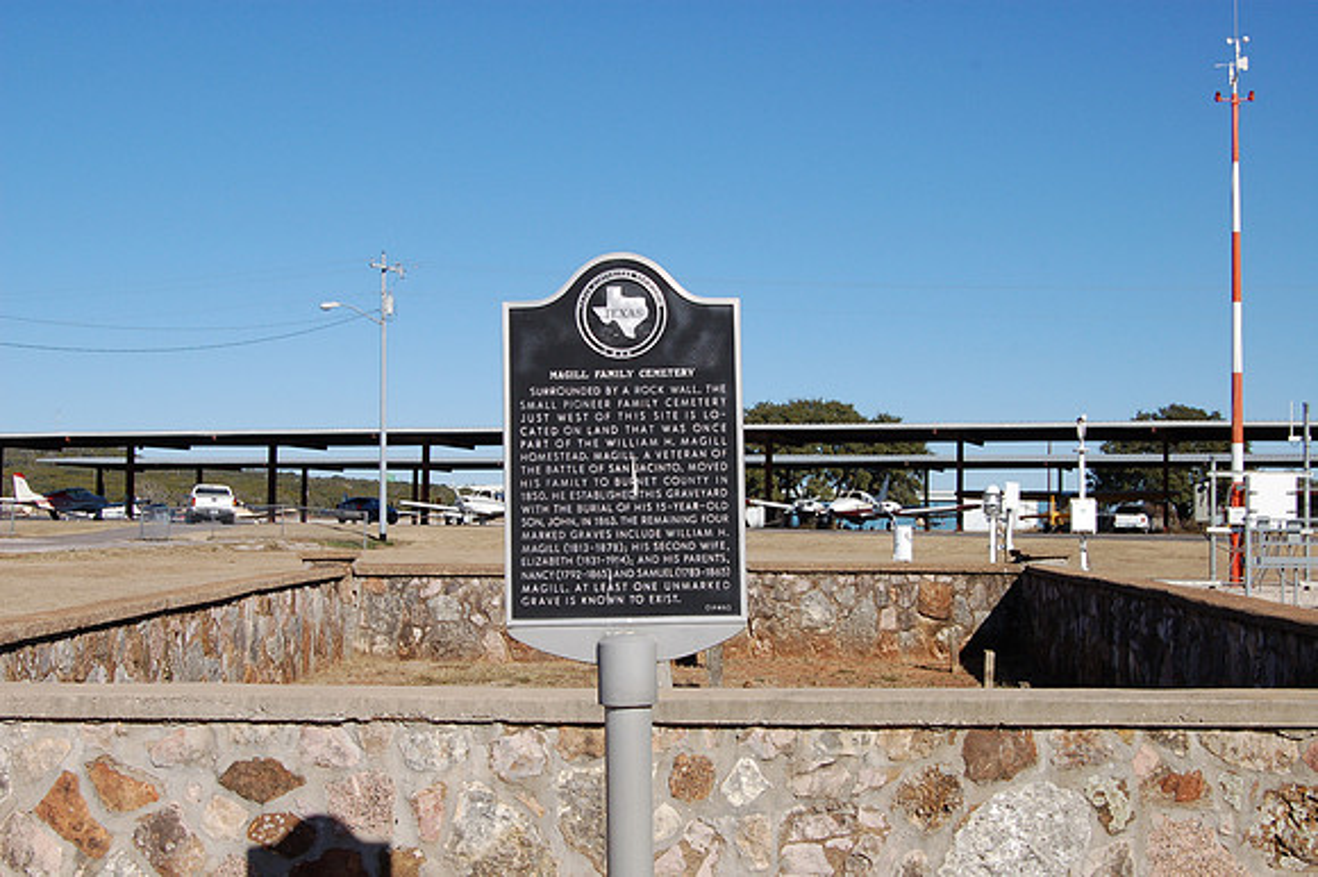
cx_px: 659
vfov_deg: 28.0
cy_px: 438
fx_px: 1756
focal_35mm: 48
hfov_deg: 41.1
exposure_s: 1/400
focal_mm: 32
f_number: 10
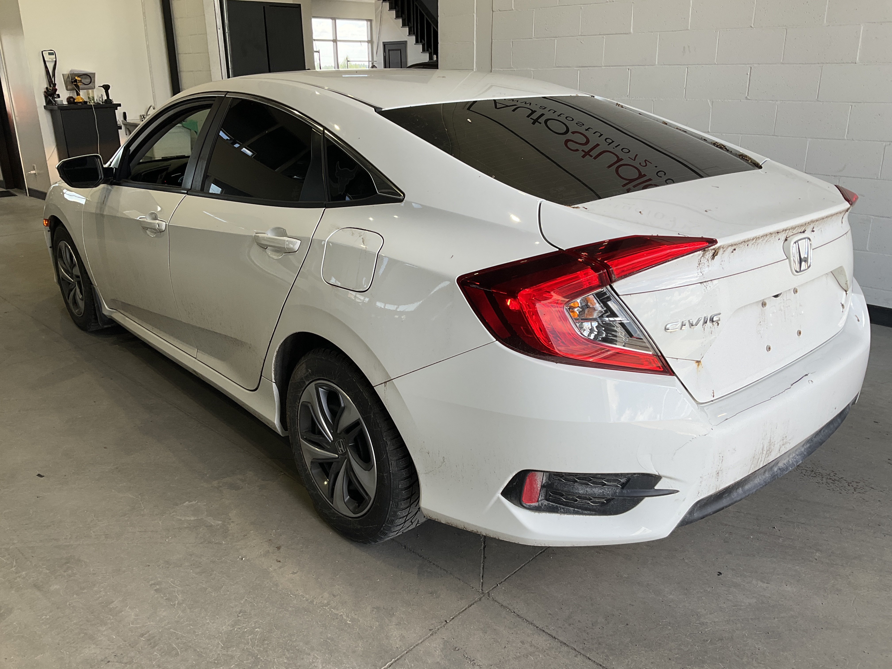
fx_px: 747
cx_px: 446
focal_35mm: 29
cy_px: 334
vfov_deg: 48.2
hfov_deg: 61.7
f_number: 1.8
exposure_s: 1/200
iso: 20
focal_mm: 3
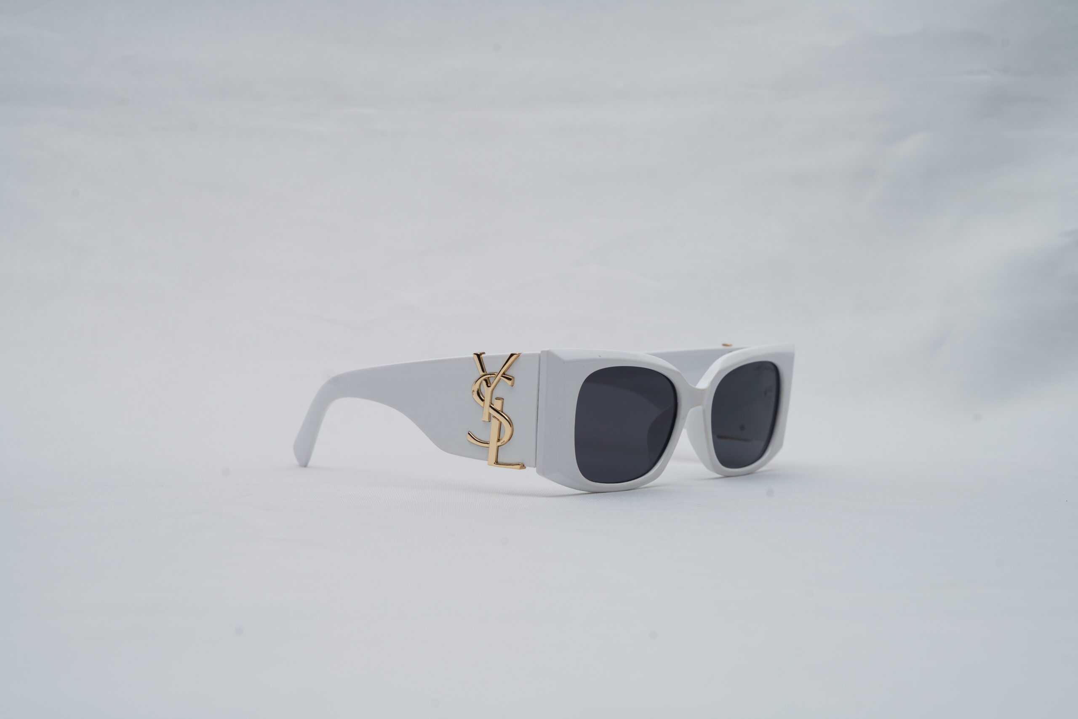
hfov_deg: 39.6
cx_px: 539
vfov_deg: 27.0
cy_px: 360
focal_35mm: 50
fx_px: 1497
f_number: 9
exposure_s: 1/160
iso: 100
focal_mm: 50
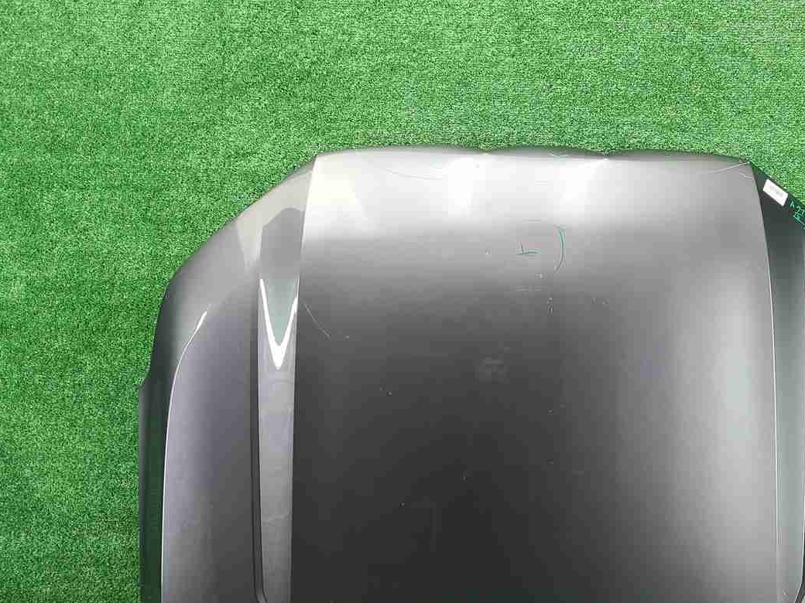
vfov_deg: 39.1
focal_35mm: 36
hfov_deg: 50.2
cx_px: 553
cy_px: 412
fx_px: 837
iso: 189
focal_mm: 5.4
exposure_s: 1/50
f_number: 1.8
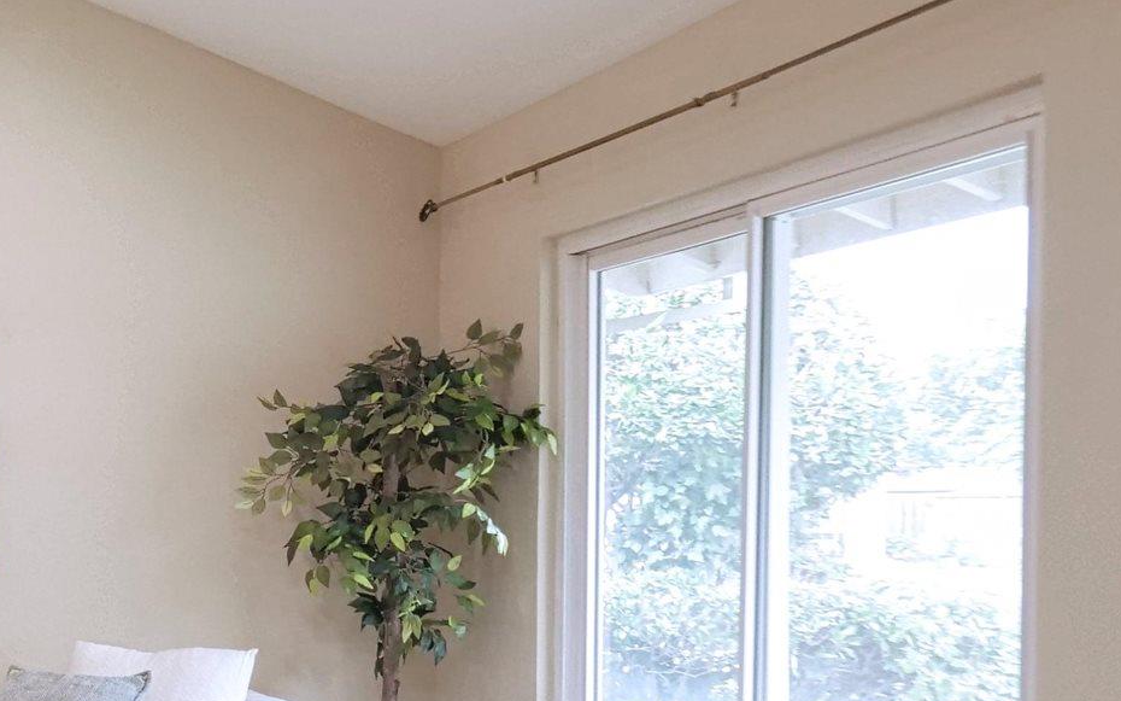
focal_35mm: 49
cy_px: 539
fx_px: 1497
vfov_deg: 26.0
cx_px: -164
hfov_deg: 34.4
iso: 800
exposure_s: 1/160
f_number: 2.8
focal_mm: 7
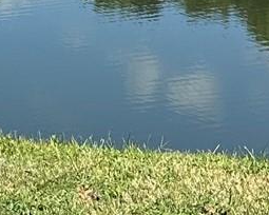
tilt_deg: +2.5
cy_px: -374
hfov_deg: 10.2
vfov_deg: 7.5
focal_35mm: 188
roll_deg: +0.4
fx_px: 1497
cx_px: 28
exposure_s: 1/3472
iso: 80
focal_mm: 6.86
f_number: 1.78
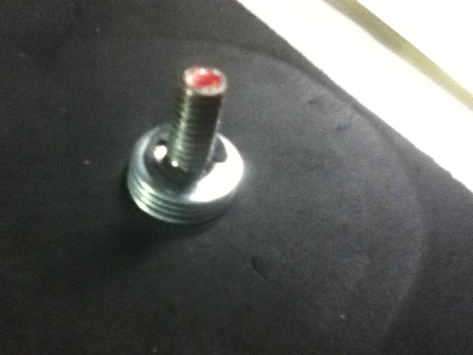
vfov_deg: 44.2
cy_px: 178
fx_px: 437
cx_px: 236
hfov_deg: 56.8
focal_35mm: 32
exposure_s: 1/17
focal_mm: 3.85
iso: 640
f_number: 2.4
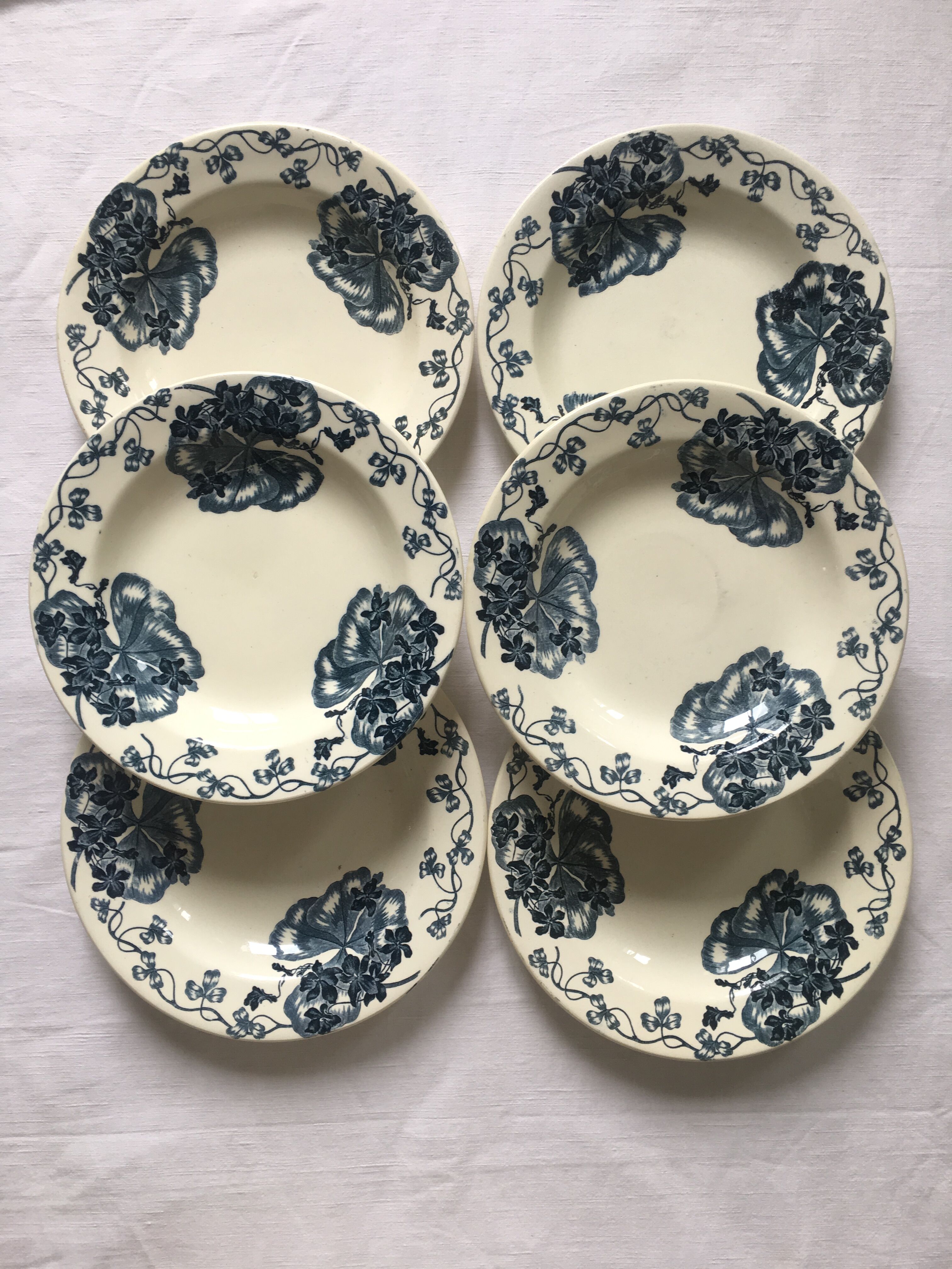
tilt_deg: -87.1
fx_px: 1063
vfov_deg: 61.7
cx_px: 476
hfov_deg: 48.2
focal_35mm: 29
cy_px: 634
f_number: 2.2
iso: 32
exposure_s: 1/50
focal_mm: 4.15
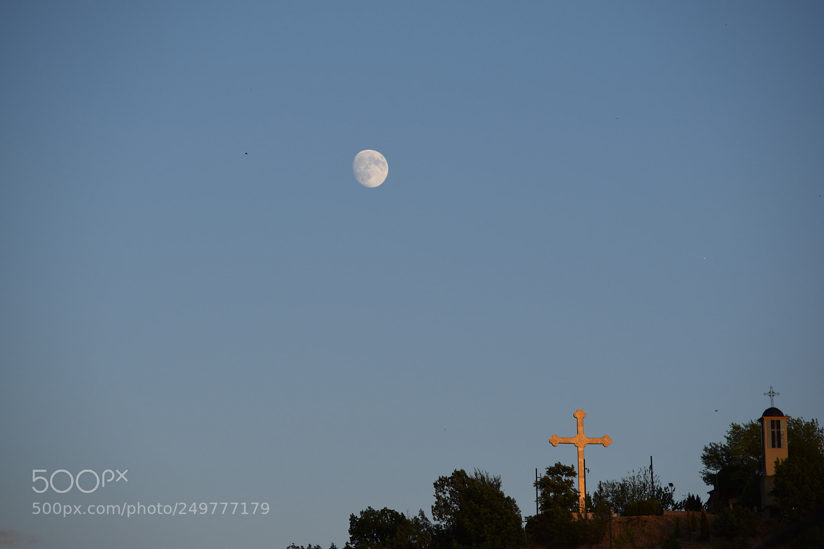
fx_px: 4119
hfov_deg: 11.4
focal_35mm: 180
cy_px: 274
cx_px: 412
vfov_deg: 7.6
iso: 200
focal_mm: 120
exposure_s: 1/500
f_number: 5.6
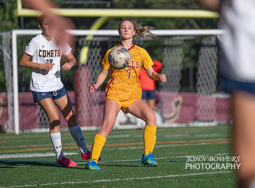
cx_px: 152
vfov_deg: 5.3
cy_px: 84
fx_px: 2017
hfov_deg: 7.2
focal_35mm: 275
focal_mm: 200
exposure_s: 1/4000
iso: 140
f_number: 2.8
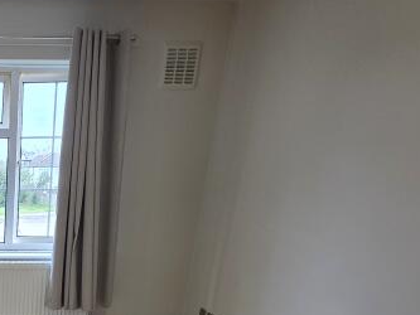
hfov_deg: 38.9
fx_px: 485
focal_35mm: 40
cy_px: 373
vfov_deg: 30.7
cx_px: -38
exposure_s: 1/100
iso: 40
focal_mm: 2.2
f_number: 1.9
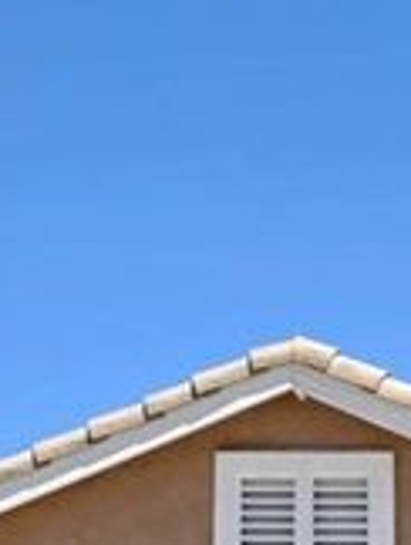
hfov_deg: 11.9
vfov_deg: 15.5
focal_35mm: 121
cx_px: 556
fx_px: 1911
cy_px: 708
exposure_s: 1/7944
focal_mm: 6.3
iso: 64
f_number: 1.7
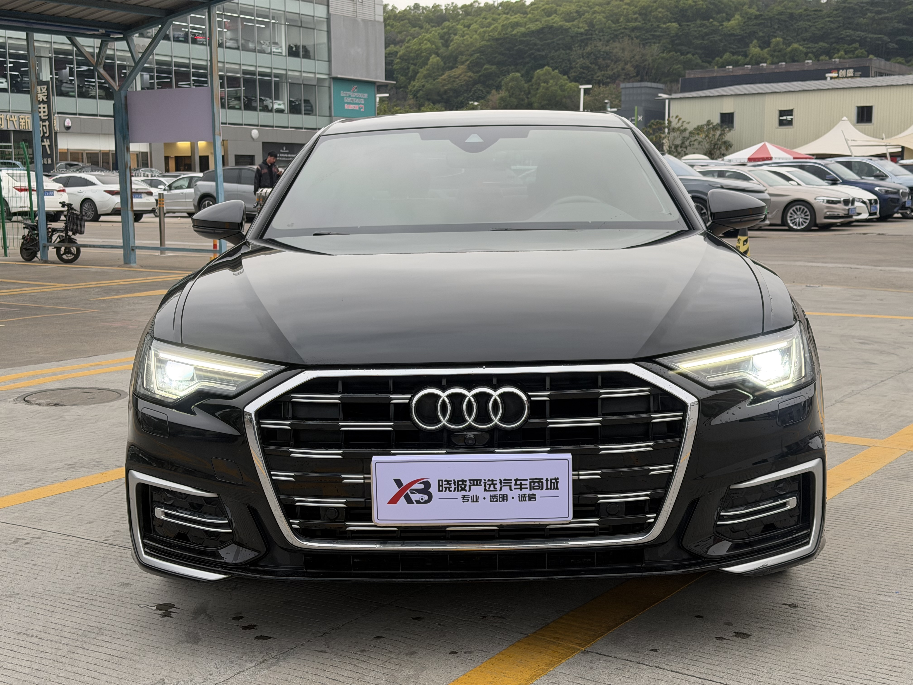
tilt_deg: -7.6
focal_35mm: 48
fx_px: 1266
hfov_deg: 39.7
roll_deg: +0.6
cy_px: 342
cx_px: 456
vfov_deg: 30.3
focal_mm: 6.76
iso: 80
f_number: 1.78
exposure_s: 1/203
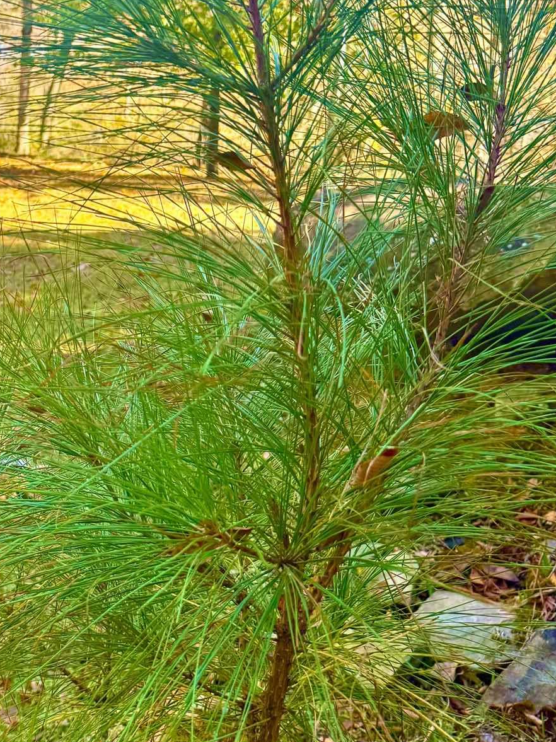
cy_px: 216
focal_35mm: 47
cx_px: 31
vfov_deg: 39.7
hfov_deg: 29.3
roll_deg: -3.0
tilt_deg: -10.0
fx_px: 1007
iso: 100
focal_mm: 6.76
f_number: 1.78
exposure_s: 1/831
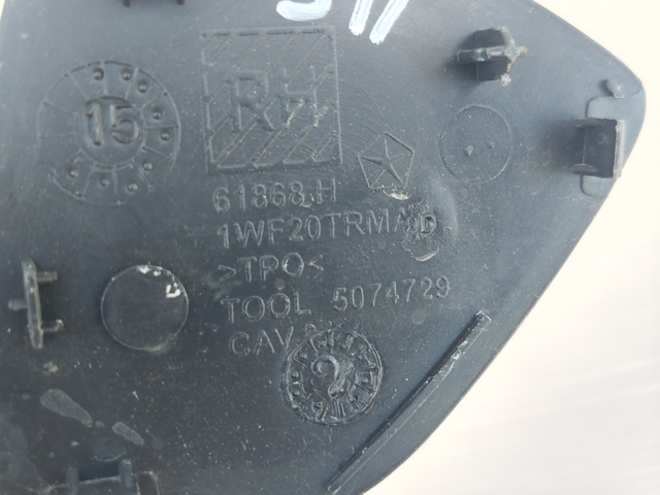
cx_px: 330
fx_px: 915
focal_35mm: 48
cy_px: 248
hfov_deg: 39.7
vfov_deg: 30.3
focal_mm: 5.31
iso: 100
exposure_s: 1/50
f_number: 1.7
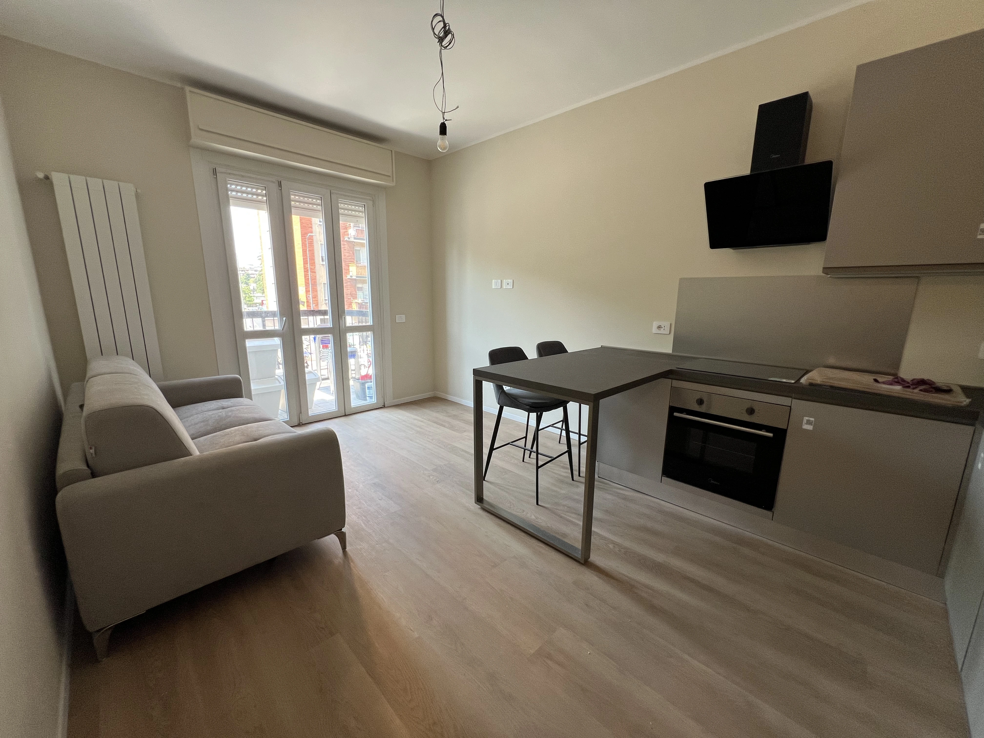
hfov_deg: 106.2
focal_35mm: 13
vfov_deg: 89.9
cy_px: 369
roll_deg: -0.9
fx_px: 370
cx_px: 492
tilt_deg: -10.7
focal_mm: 1.57
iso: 125
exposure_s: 1/100
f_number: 1.8
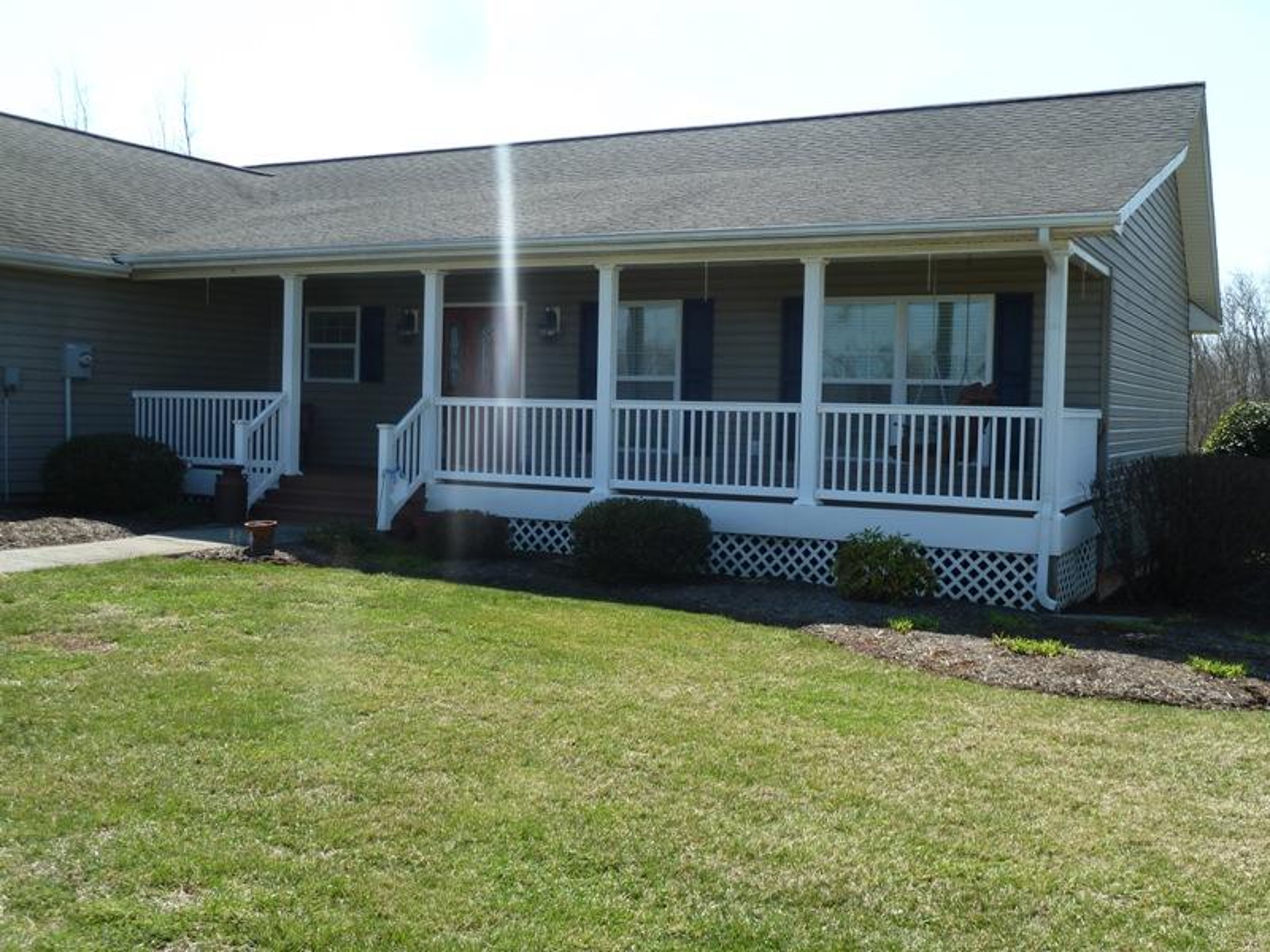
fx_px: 1284
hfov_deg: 52.6
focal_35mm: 35
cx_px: 635
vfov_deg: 40.7
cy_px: 476
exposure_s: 1/320
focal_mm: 5.7
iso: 80
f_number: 4
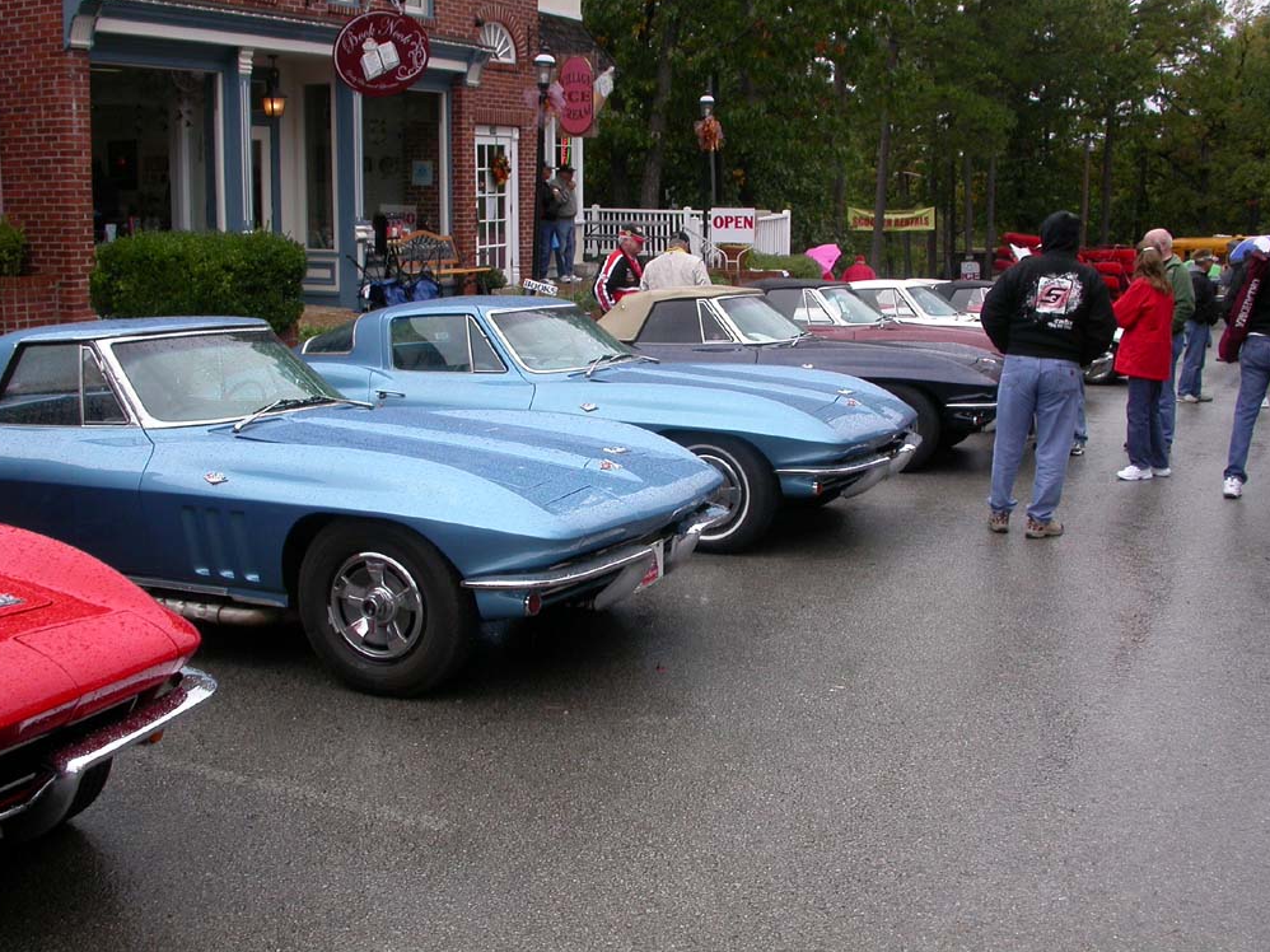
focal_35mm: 39
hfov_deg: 47.9
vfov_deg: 36.8
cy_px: 465
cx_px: 631
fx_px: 1430
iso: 100
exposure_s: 1/170
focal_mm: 7.85
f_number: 5.3
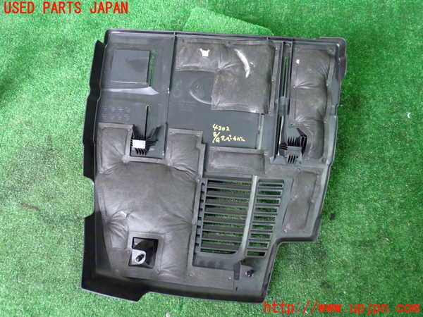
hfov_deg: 60.0
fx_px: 367
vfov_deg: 46.8
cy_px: 158
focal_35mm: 30
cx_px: 212
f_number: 2.3
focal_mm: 5.4
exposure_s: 1/50
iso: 1000
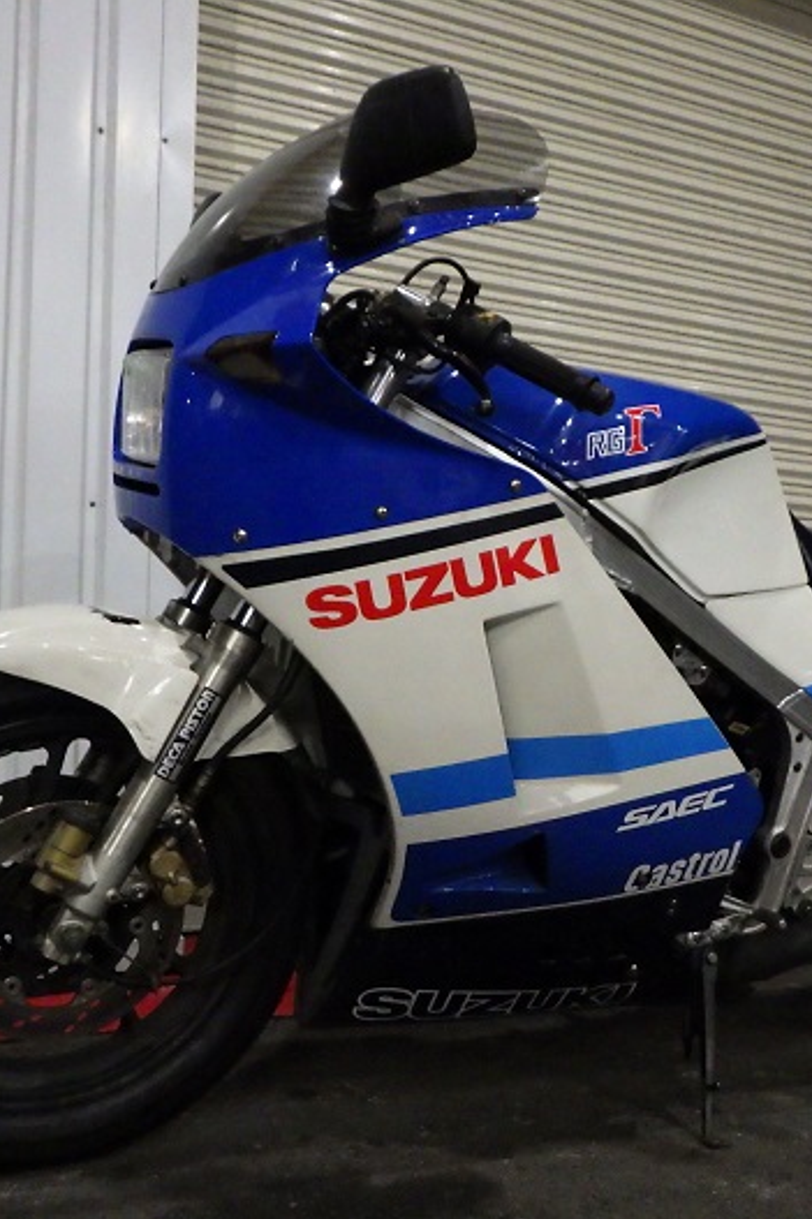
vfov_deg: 49.6
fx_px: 1320
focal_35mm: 39
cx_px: 463
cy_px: 610
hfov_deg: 34.1
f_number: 3.5
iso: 1600
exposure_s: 1/30
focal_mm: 5
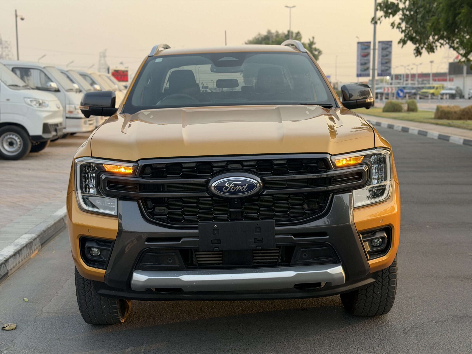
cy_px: 177
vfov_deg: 30.3
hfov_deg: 39.7
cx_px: 236
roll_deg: -0.1
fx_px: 654
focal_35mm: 48
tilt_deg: -8.3
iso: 64
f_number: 1.78
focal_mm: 6.76
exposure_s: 1/538
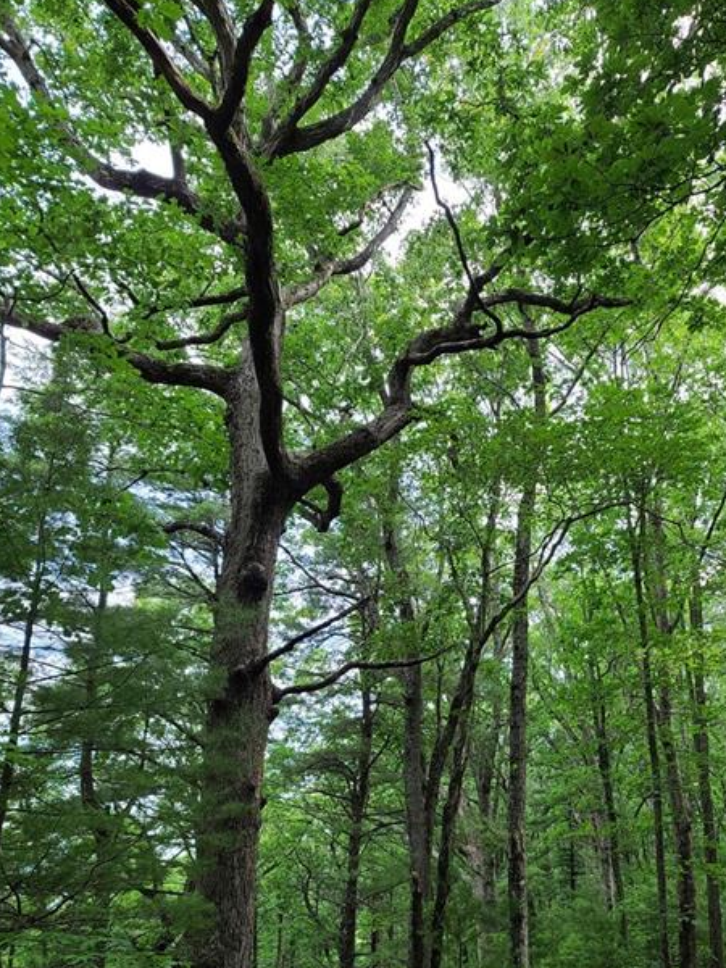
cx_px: 449
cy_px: 597
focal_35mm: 32
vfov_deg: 56.2
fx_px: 895
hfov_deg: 43.8
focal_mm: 7
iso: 40
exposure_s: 1/120
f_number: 1.8
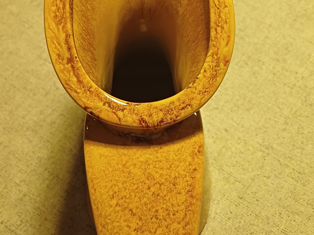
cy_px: 70
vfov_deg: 26.4
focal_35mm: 55
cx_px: 154
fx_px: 499
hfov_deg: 34.9
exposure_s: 1/50
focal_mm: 4.65
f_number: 1.8
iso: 320
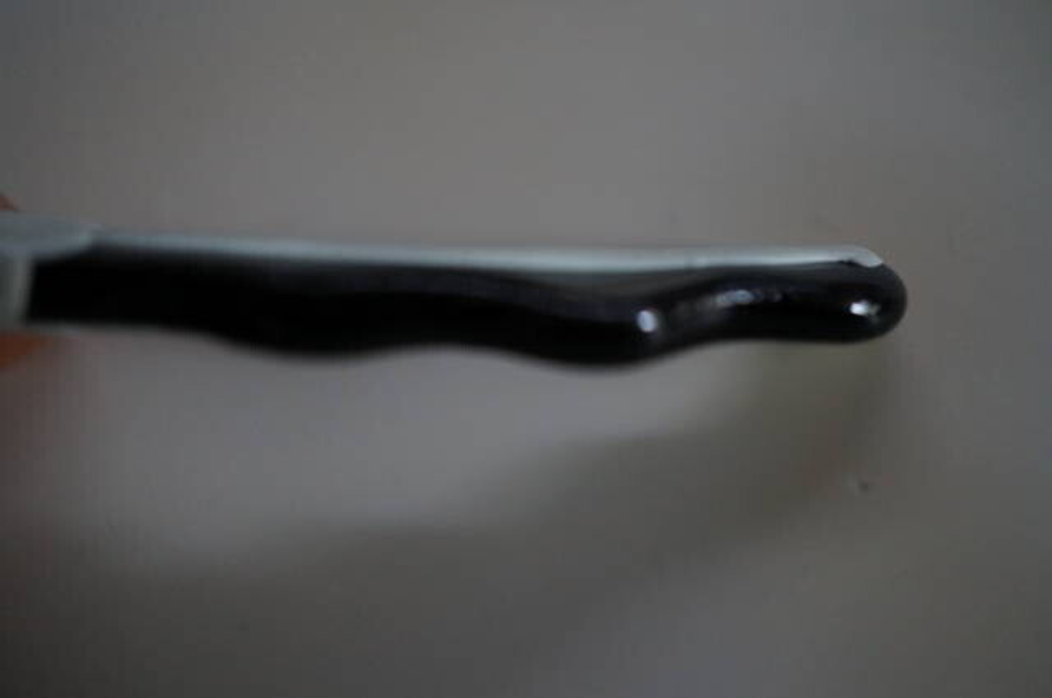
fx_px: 1313
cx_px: 526
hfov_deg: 43.7
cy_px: 349
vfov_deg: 29.8
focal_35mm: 45
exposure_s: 1/60
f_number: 4
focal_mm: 30
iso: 2000
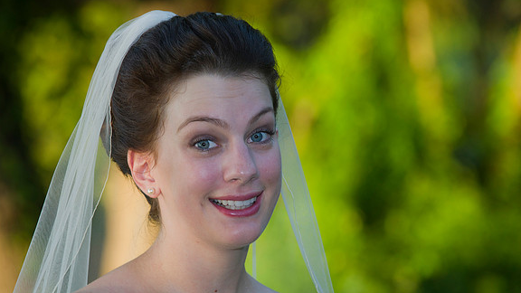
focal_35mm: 211
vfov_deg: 5.8
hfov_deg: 10.2
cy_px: 157
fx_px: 2915
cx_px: 261
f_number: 5.6
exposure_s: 1/125
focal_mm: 200
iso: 400
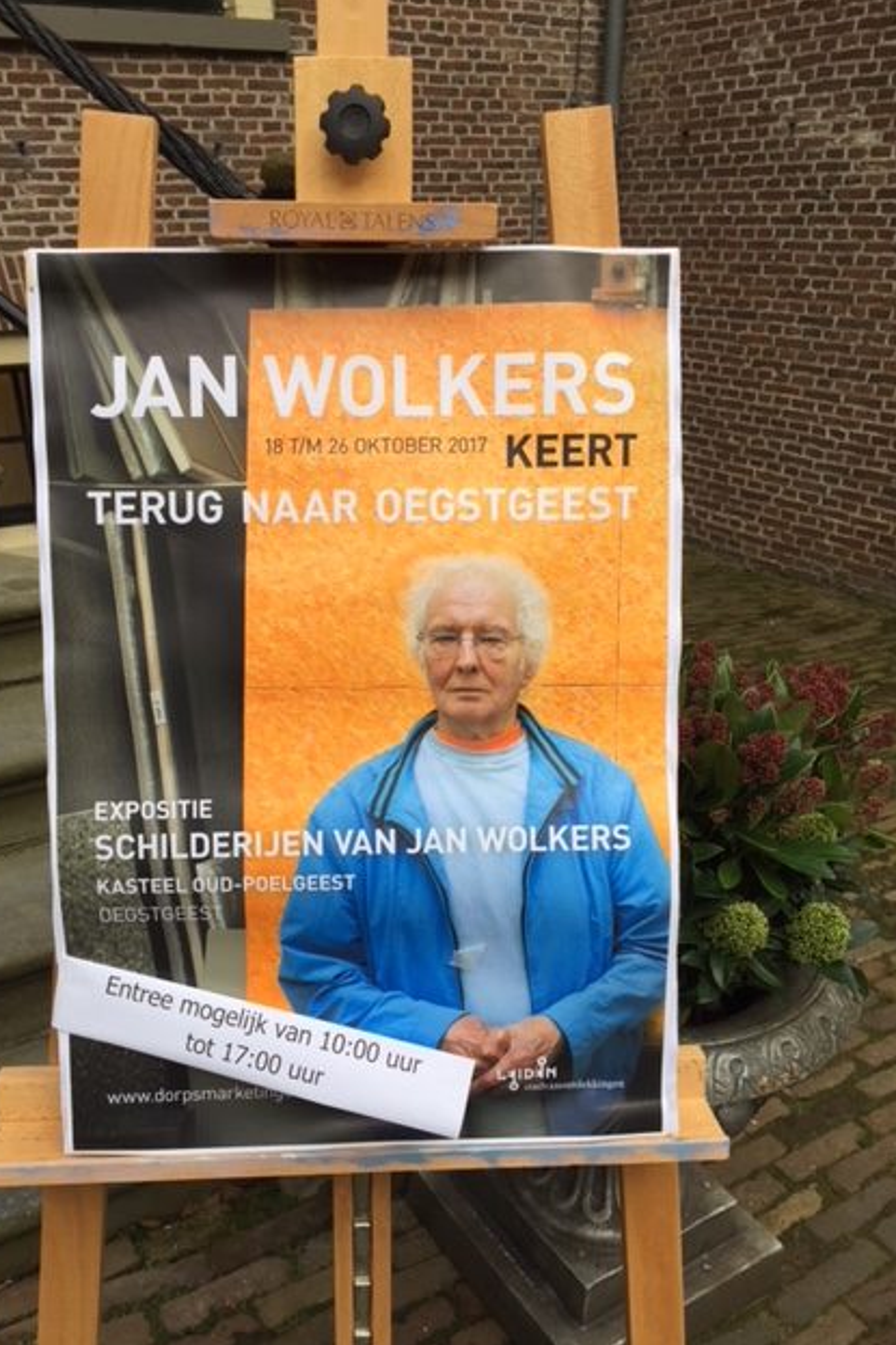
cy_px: 676
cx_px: 384
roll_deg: +0.0
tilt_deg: -22.5
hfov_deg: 42.2
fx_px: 1158
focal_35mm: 31
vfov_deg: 60.3
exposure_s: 1/107
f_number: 2.2
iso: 32
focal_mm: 4.15
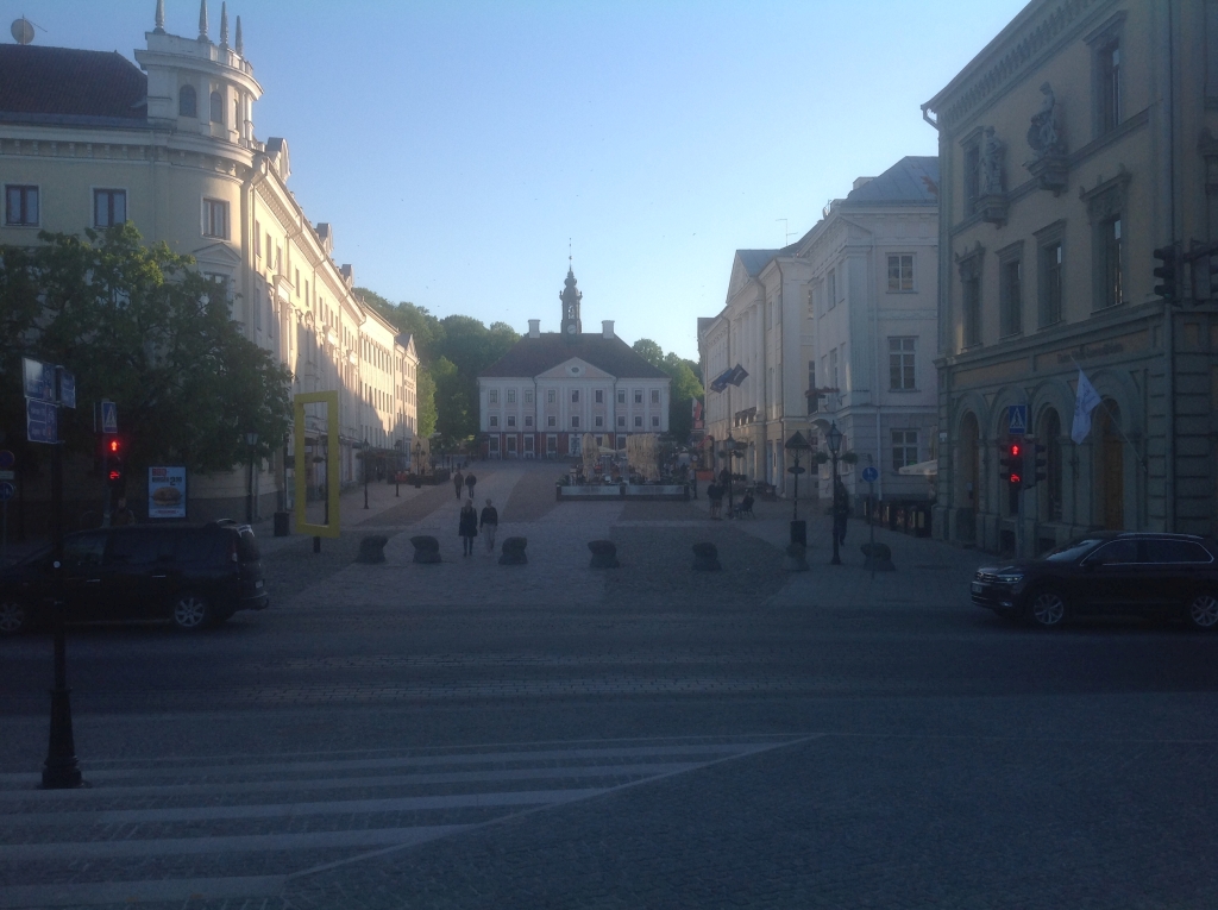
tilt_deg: -0.5
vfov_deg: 40.6
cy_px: 455
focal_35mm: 35
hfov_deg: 52.7
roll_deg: +0.8
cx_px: 609
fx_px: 1230
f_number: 2.4
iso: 50
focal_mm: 4.28
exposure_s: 1/817
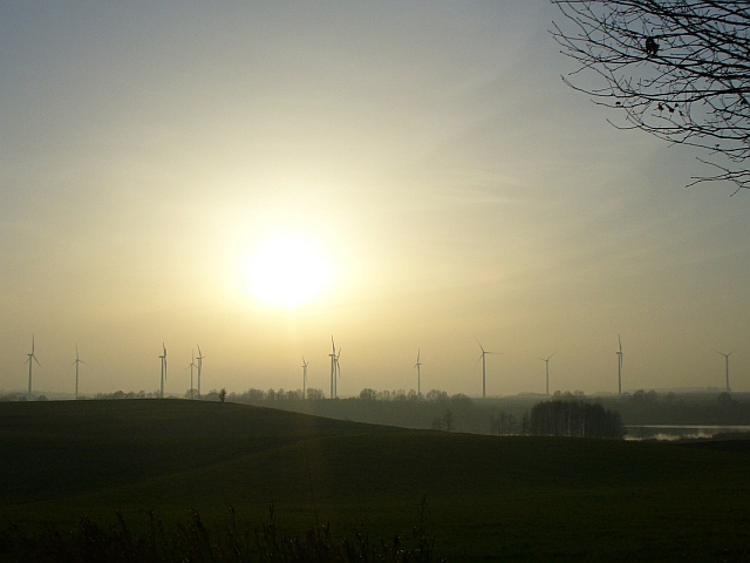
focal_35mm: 42
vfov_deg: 34.3
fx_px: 910
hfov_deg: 44.8
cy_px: 282
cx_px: 375
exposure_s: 1/2000
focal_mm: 6.1
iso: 100
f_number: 5.6
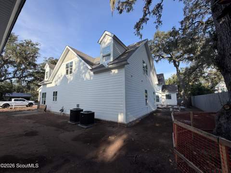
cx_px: 116
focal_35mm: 14
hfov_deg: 102.1
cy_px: 86
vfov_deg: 85.6
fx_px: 93
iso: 40
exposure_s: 1/585
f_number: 2.2
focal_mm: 2.22
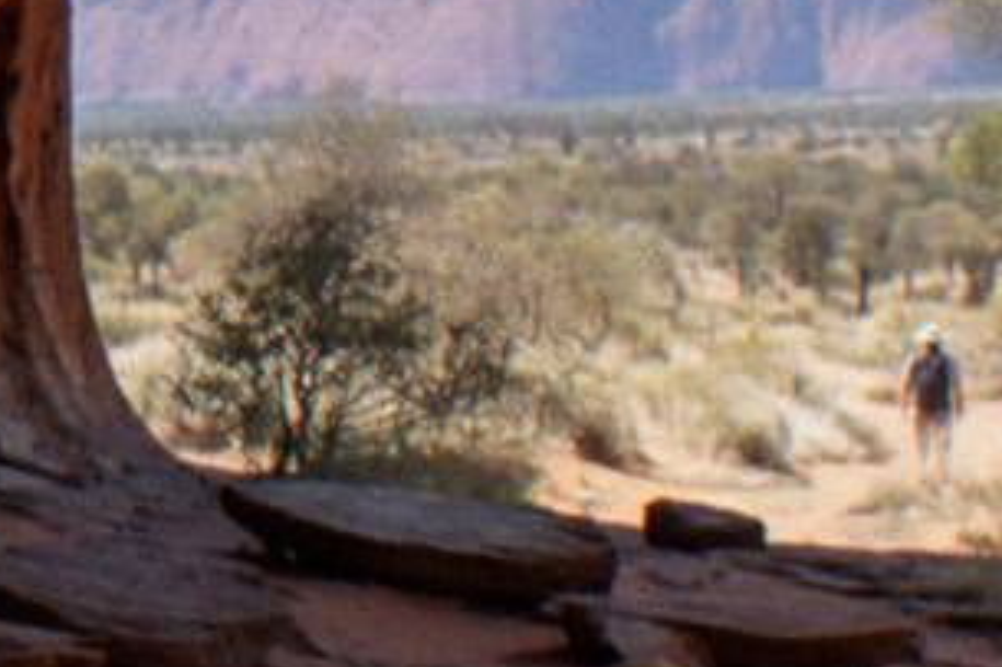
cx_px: -348
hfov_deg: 14.9
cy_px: 417
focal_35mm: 131
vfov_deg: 10.5
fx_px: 3644
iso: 320
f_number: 4.5
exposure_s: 1/500
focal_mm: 40
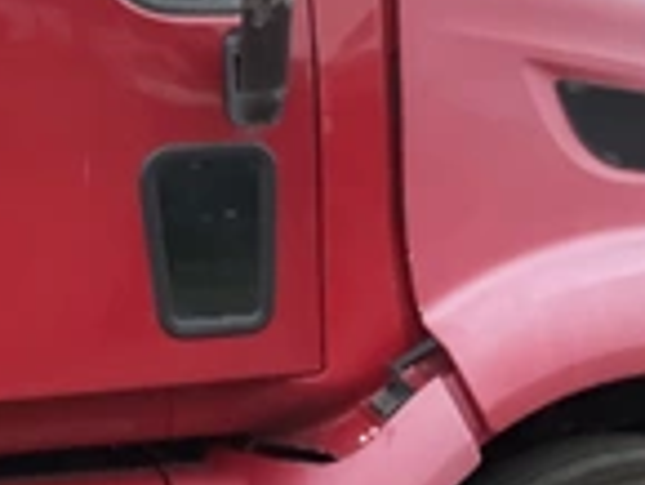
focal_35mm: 80
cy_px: 178
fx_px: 1492
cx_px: 0
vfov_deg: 18.4
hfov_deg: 23.4
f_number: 1.8
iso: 320
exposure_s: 1/36
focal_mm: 3
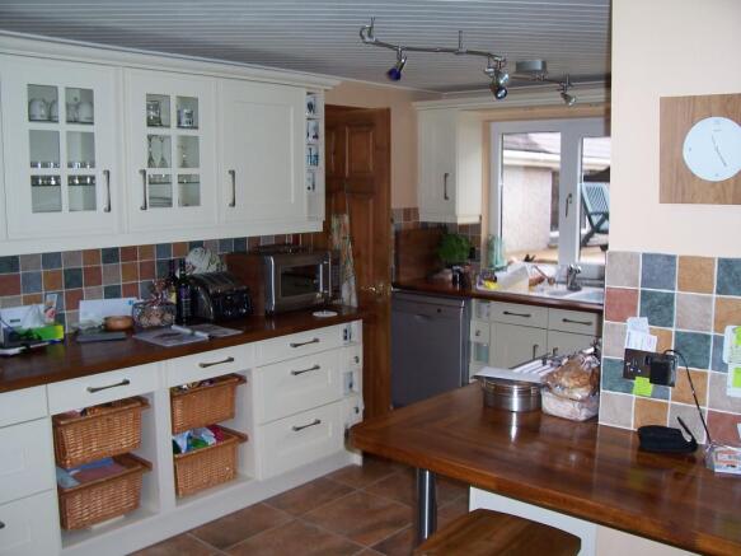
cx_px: 370
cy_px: 278
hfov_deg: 54.0
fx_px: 728
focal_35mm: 34
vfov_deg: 41.8
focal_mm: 5.6
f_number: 2.7
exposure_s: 1/60
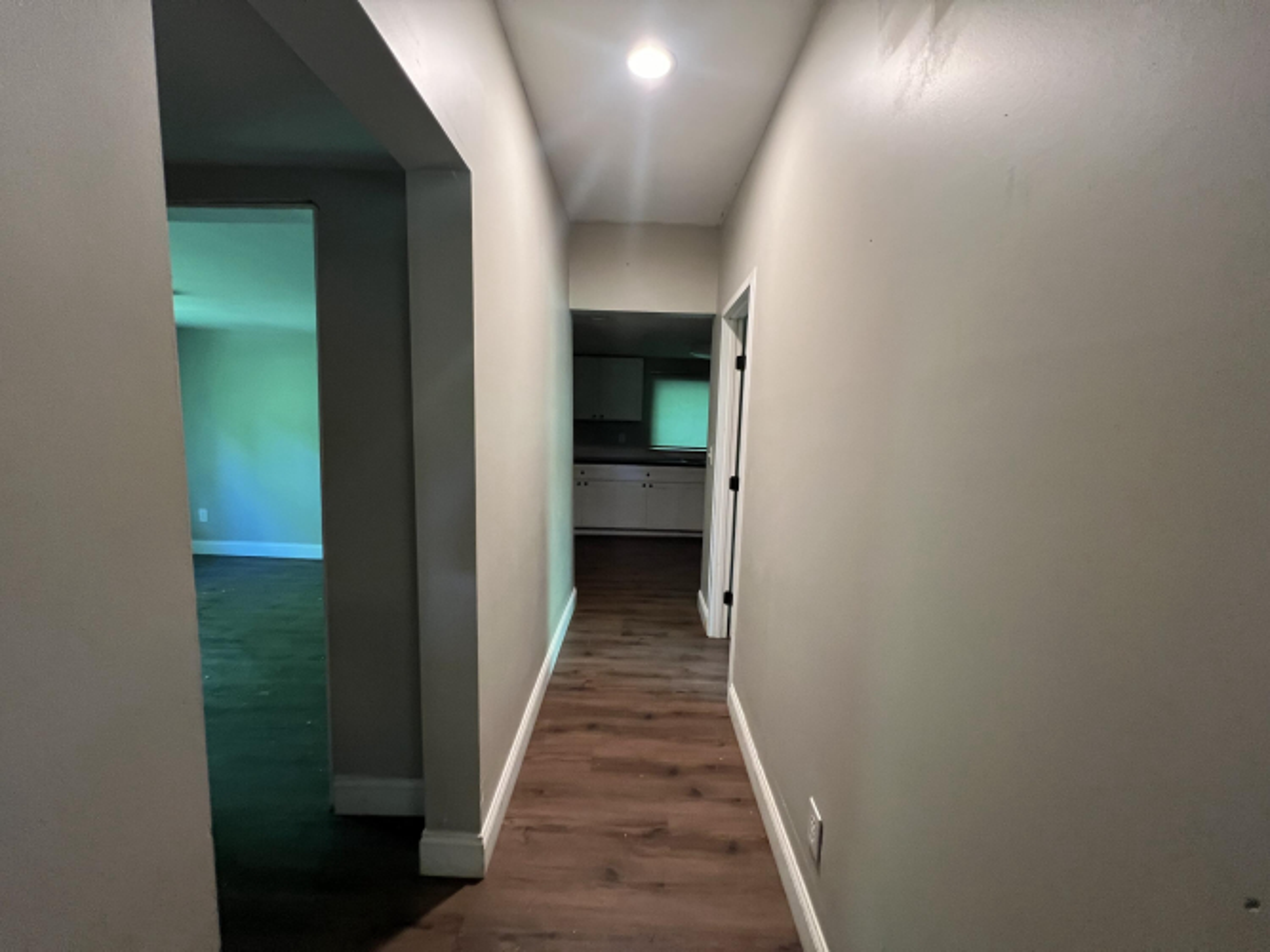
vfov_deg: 89.9
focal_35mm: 13
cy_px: 476
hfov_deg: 106.2
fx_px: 477
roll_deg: -1.9
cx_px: 635
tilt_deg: -6.7
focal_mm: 1.57
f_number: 1.8
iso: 500
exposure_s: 1/60
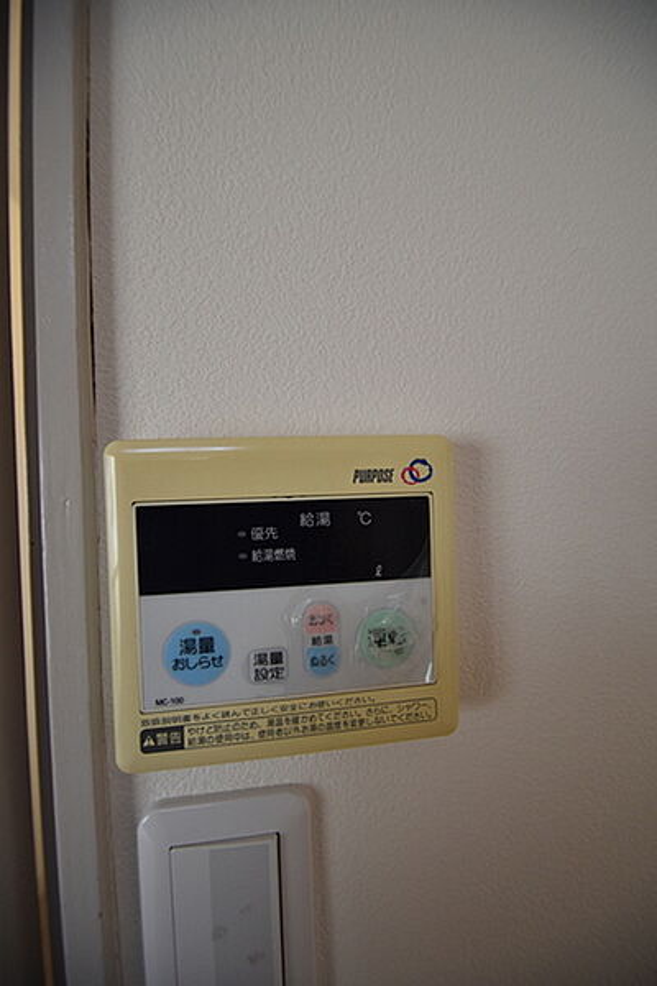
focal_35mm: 15
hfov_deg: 77.3
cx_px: 328
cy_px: 493
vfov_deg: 100.4
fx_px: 411
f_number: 3.5
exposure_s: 1/250
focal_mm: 10
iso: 640
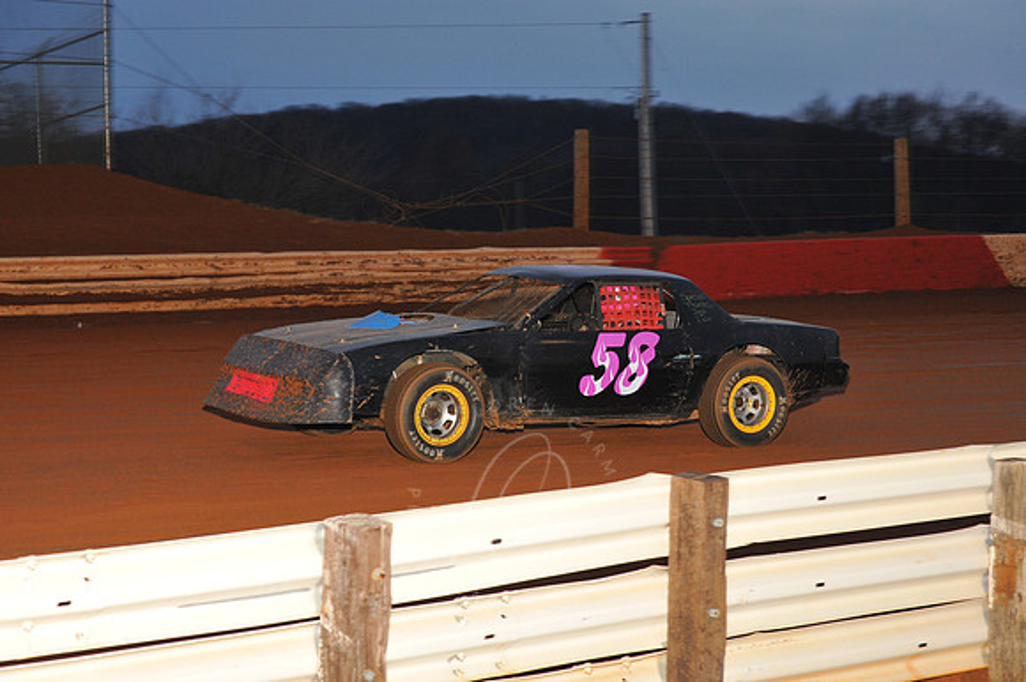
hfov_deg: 25.4
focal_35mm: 80
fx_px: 2279
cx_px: 513
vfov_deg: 17.0
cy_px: 341
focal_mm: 80
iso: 1250
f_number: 7.1
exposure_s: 1/250
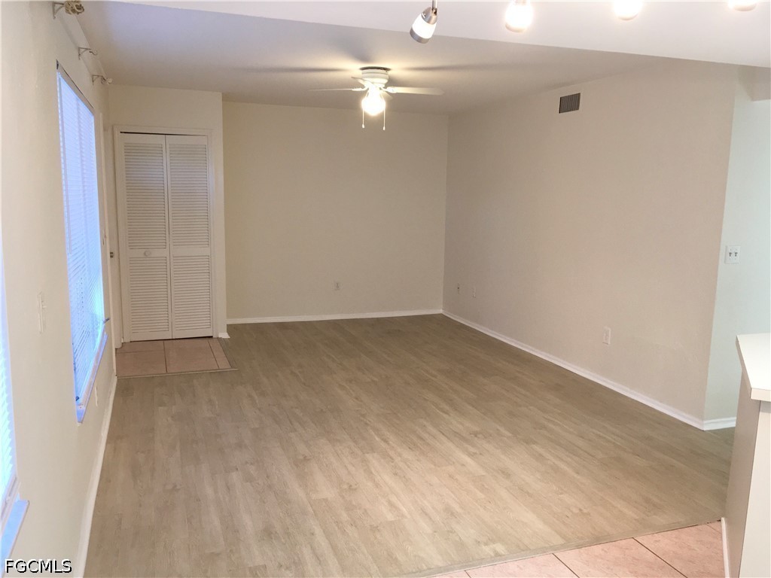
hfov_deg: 61.7
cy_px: 289
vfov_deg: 48.2
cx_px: 386
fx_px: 646
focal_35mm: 29
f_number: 2.2
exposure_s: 1/30
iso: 64
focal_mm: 4.15
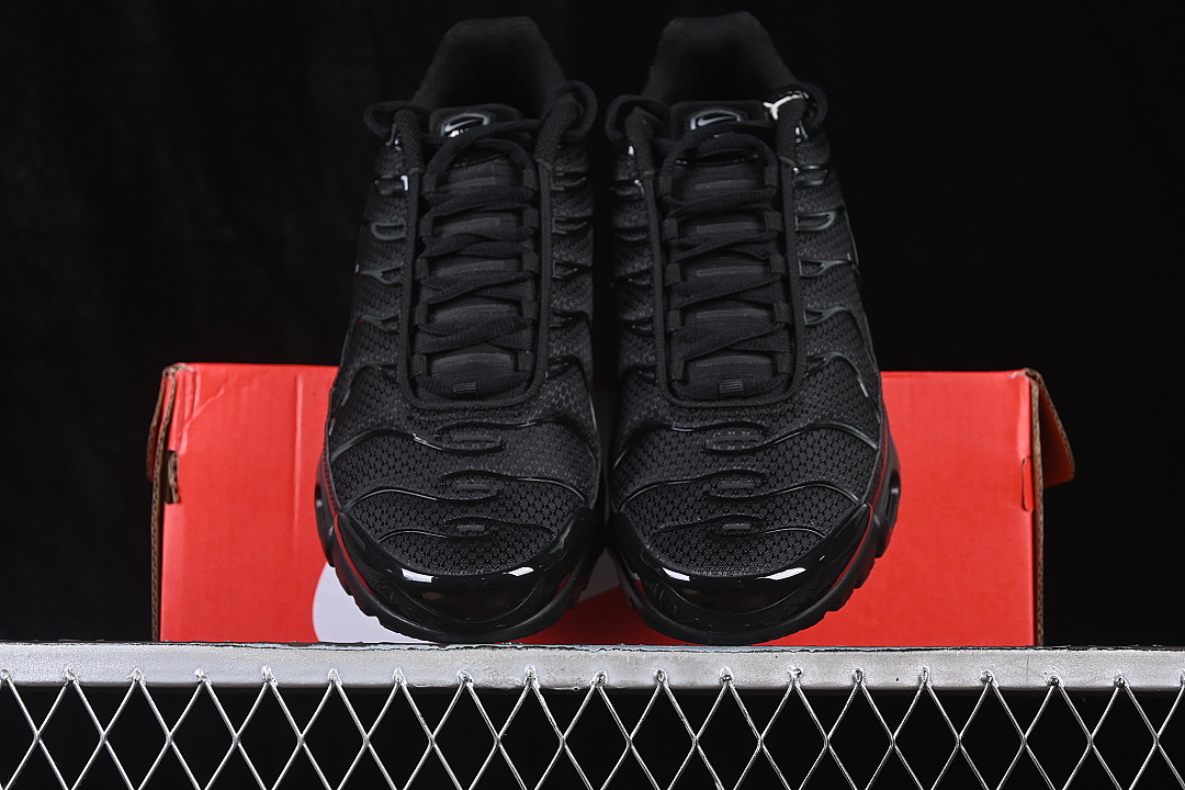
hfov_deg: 27.0
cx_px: 592
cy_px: 395
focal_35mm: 75
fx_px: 2469
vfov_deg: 18.2
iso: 160
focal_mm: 50
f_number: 6.3
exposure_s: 1/60
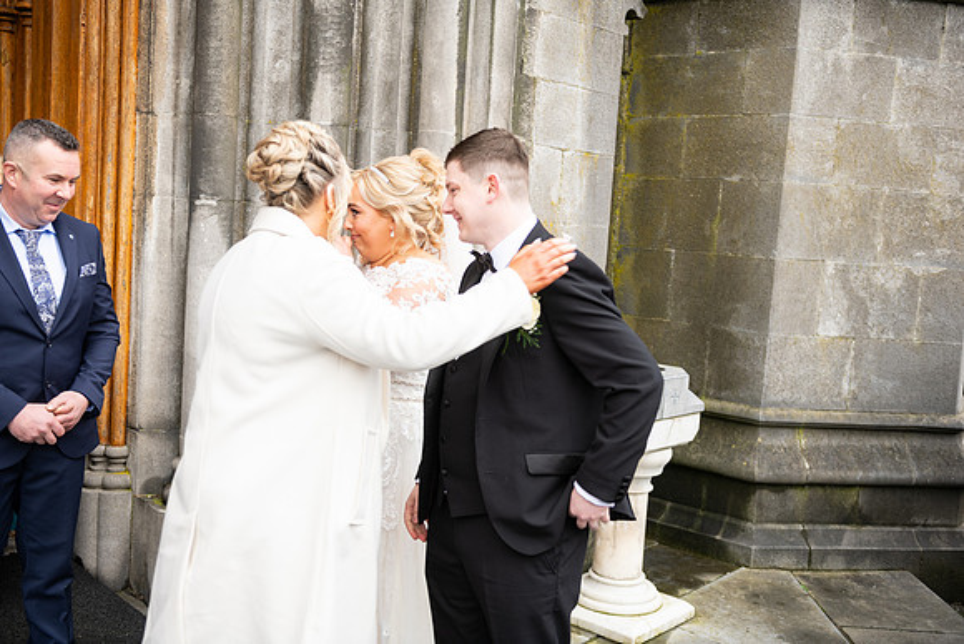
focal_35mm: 38
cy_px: 322
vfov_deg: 35.1
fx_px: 1018
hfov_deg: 50.7
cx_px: 482
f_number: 3.5
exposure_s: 1/160
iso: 125
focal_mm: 38
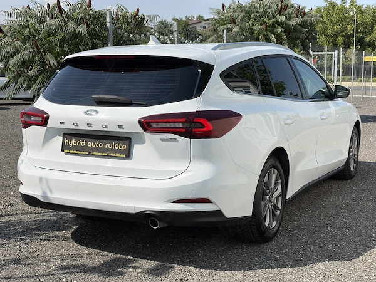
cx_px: 188
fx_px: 565
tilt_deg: -7.9
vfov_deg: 28.0
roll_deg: +1.0
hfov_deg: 36.8
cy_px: 141
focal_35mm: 52
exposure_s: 1/4630
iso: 40
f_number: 1.6
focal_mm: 5.96
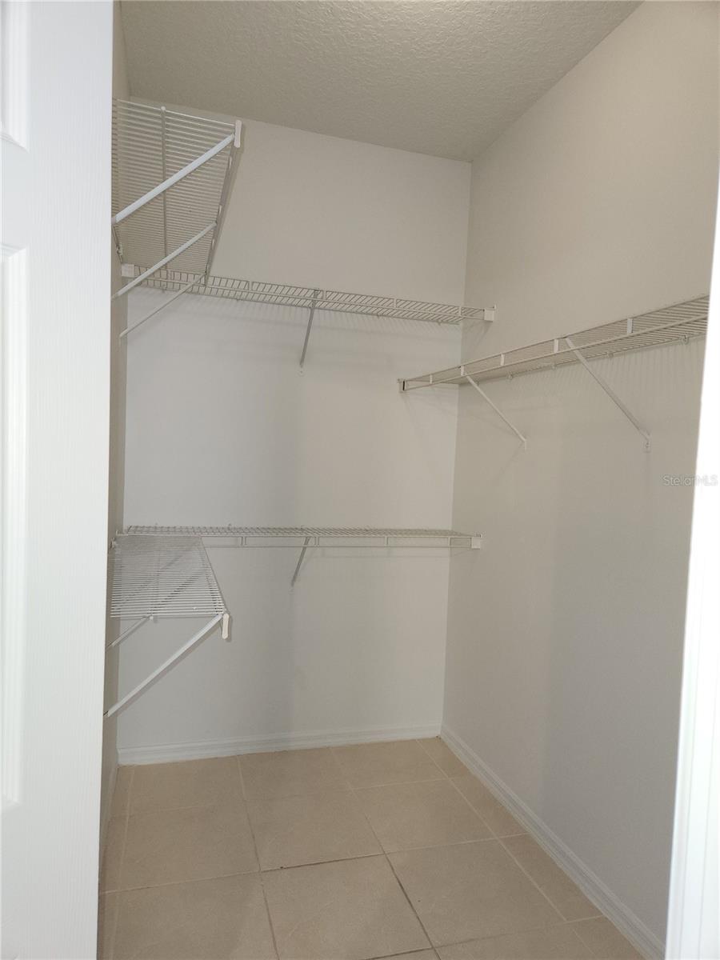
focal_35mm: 23
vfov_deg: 73.9
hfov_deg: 58.9
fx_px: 638
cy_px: 480
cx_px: 360
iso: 100
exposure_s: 1/60
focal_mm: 5.4
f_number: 1.8
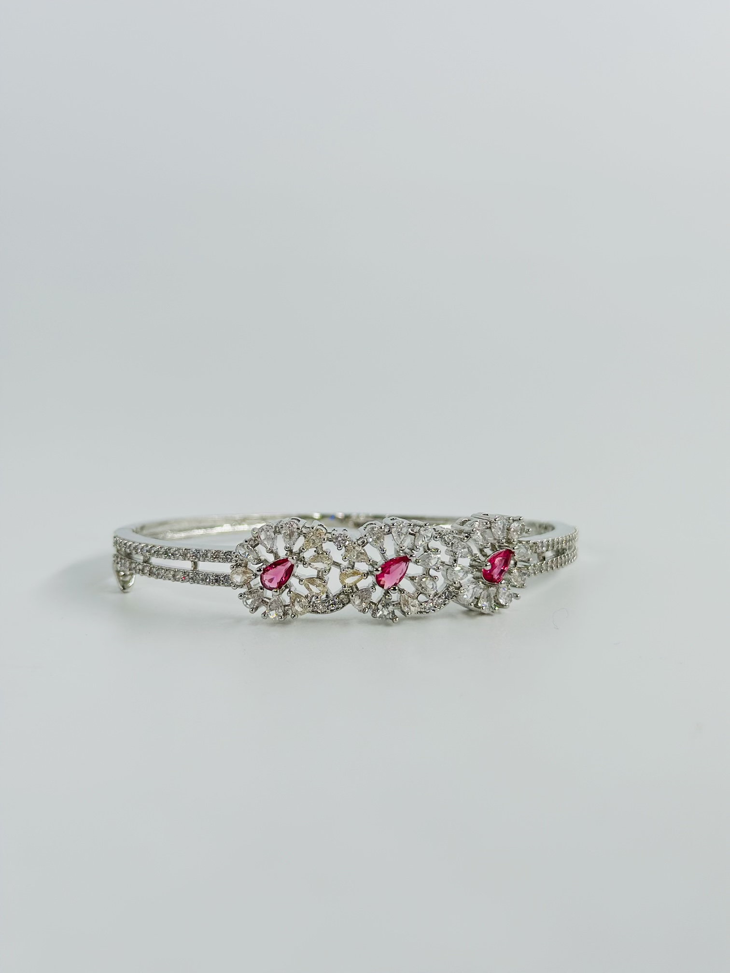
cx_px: 365
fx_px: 1350
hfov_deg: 30.3
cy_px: 486
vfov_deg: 39.7
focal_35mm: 48
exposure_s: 1/1613
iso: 80
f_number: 1.78
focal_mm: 6.86
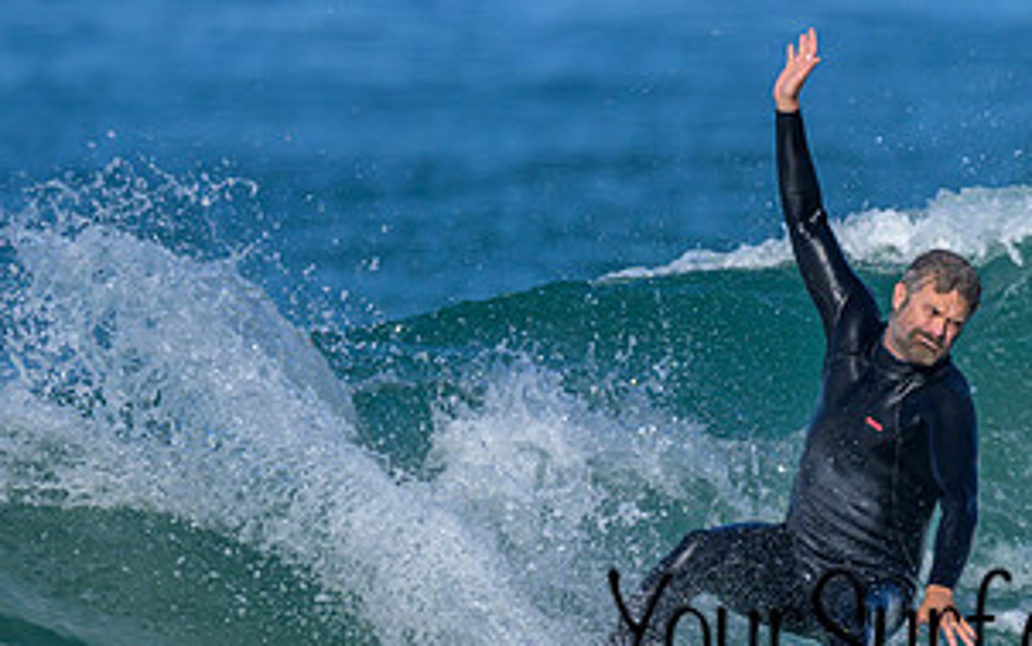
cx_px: 968
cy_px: 504
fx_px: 60605
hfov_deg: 1.0
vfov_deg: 0.6
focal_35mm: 2154
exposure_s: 1/2000
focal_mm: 800
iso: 250
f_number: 6.3
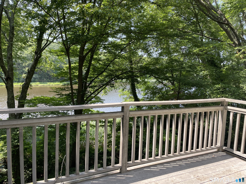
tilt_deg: -5.0
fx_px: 185
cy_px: 92
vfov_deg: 53.1
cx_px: 123
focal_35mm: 26
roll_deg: -2.7
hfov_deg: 67.3
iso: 32
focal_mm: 4.2
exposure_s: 1/428
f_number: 1.6
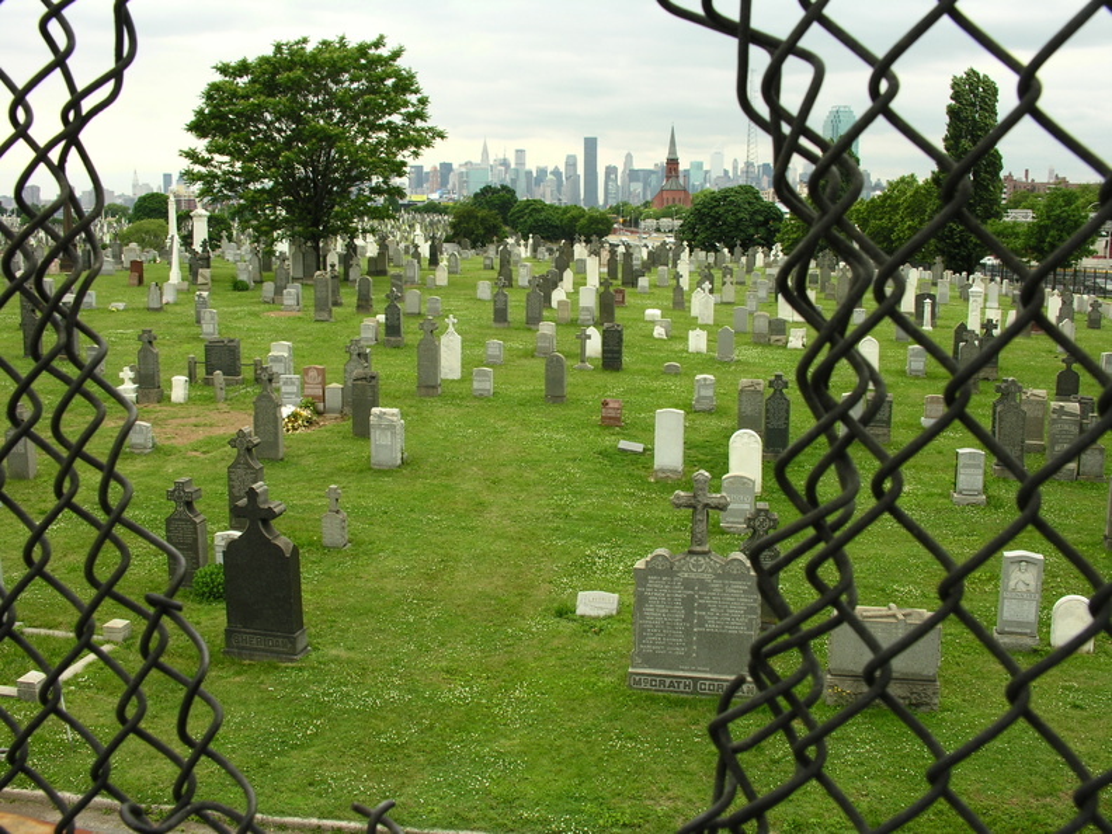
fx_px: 1189
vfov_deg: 38.7
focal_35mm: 37
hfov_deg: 50.1
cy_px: 417
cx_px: 556
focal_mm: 9.5
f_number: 7.1
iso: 50
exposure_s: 1/77.8
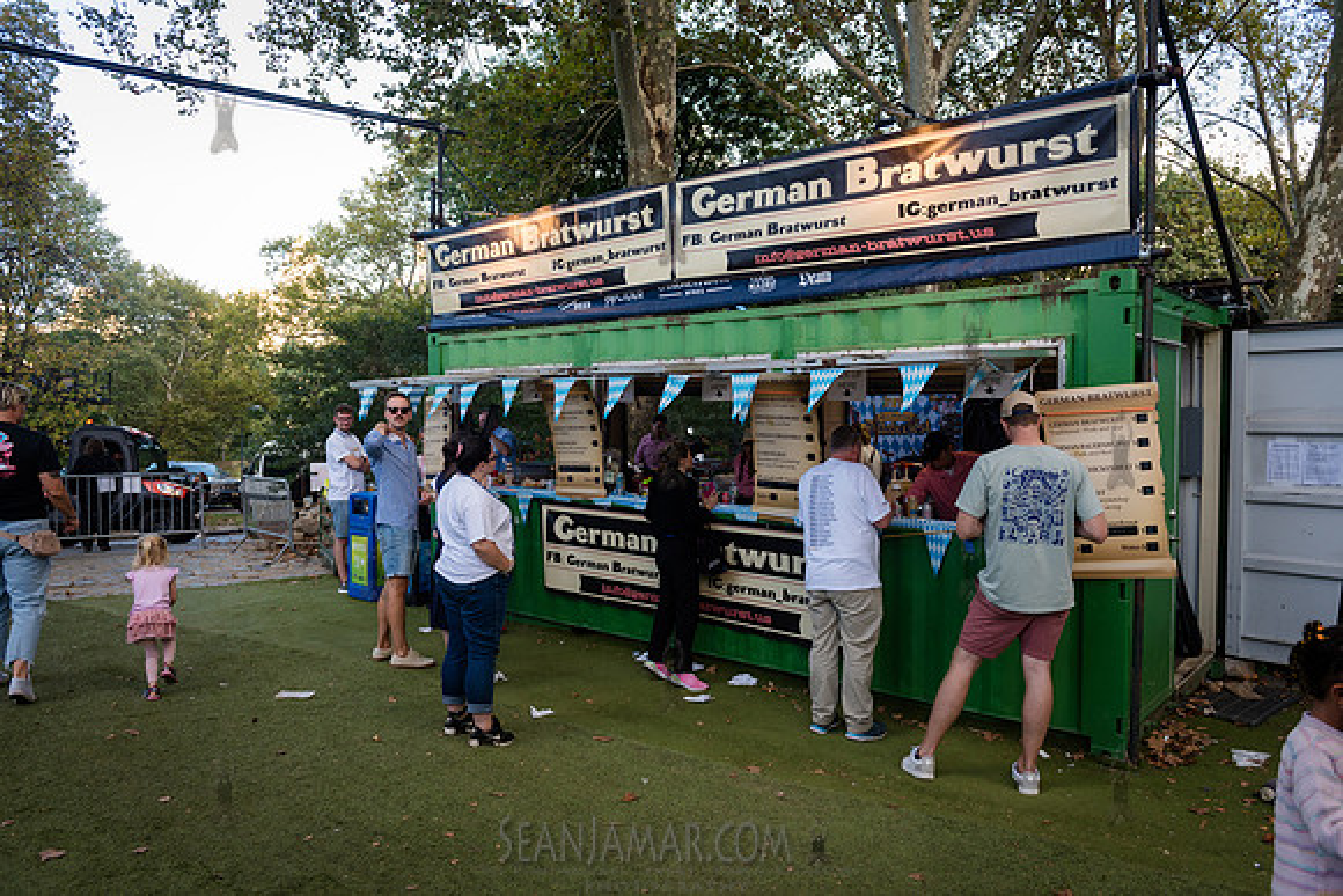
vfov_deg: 49.6
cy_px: 448
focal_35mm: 26
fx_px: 970
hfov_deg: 69.4
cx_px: 672
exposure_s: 1/250
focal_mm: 26
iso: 400
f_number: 4
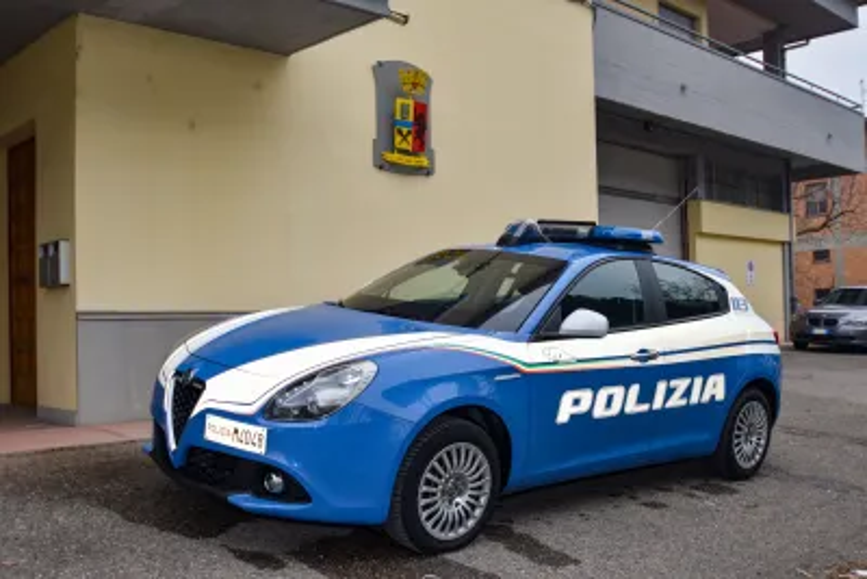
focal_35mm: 36
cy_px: 290
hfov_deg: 53.1
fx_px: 867
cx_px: 434
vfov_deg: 36.9
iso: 125
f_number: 5
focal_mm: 24
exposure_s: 1/200
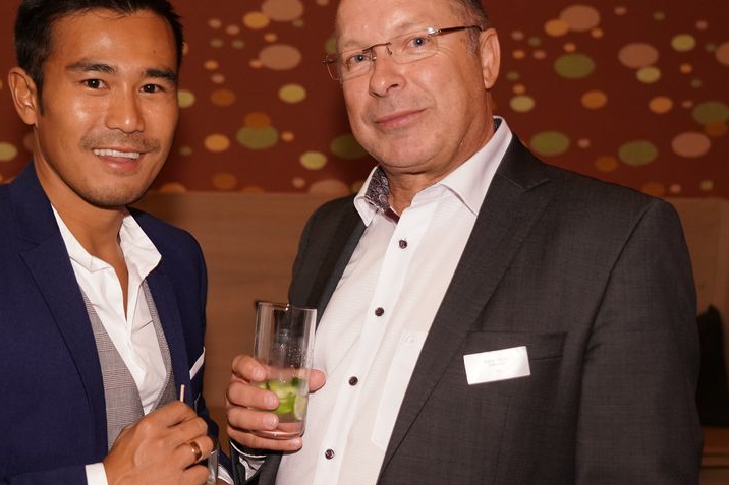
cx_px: 279
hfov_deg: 32.3
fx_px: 1255
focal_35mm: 62
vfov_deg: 21.9
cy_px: 268
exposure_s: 1/25
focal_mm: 37
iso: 2500
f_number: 4
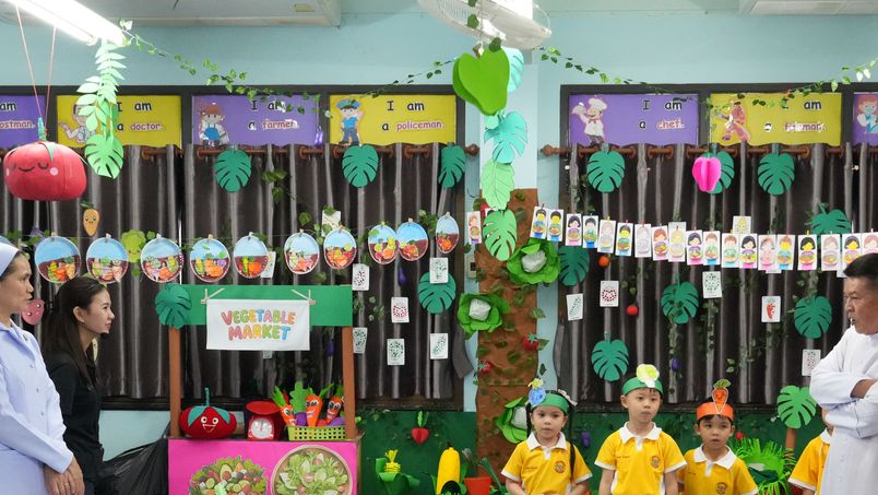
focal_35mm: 57
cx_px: 467
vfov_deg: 21.1
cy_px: 357
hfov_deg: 36.8
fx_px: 1319
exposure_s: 1/125
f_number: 7.1
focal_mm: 29
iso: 8000
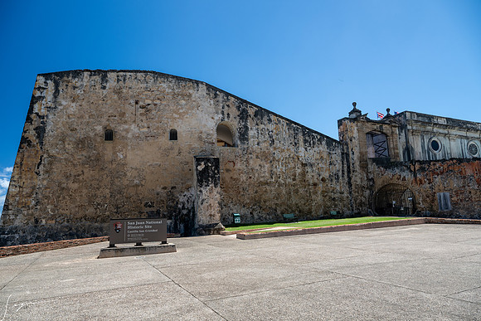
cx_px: 240
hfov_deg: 73.7
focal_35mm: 24
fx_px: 321
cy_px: 160
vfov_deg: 53.2
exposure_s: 1/125
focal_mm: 24
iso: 140
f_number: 8
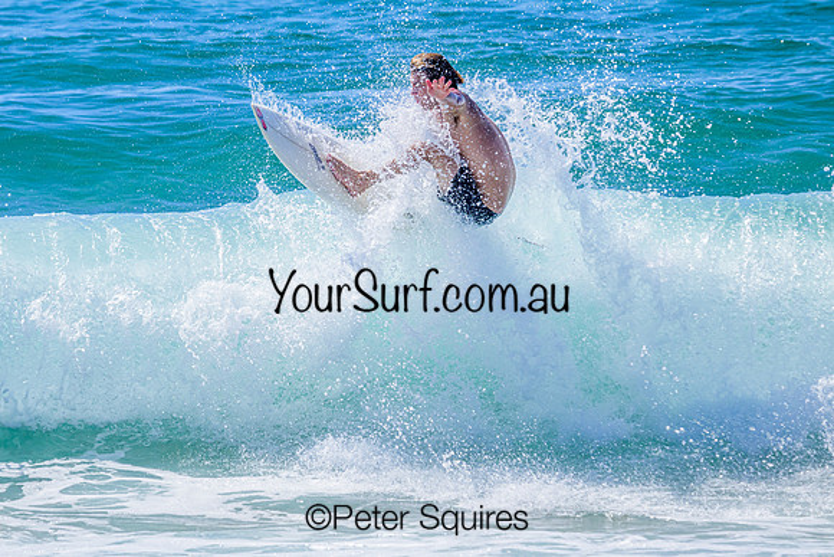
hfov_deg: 4.3
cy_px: 240
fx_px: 11116
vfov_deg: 2.9
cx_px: 334
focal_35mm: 480
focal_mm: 400
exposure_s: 1/2000
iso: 1250
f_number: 11
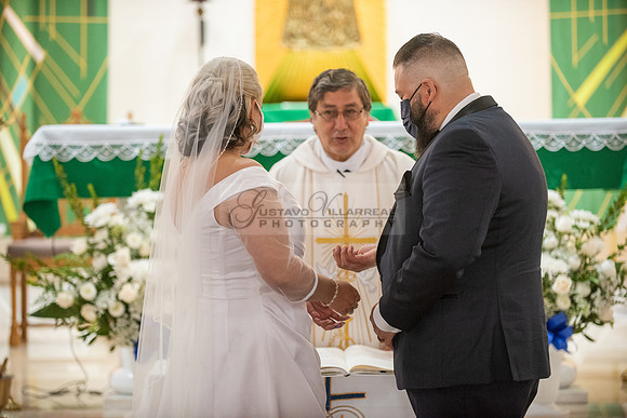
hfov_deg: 16.4
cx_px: 314
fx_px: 2177
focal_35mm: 125
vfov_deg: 11.0
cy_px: 209
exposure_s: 1/160
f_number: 2.8
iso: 2000
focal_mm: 125
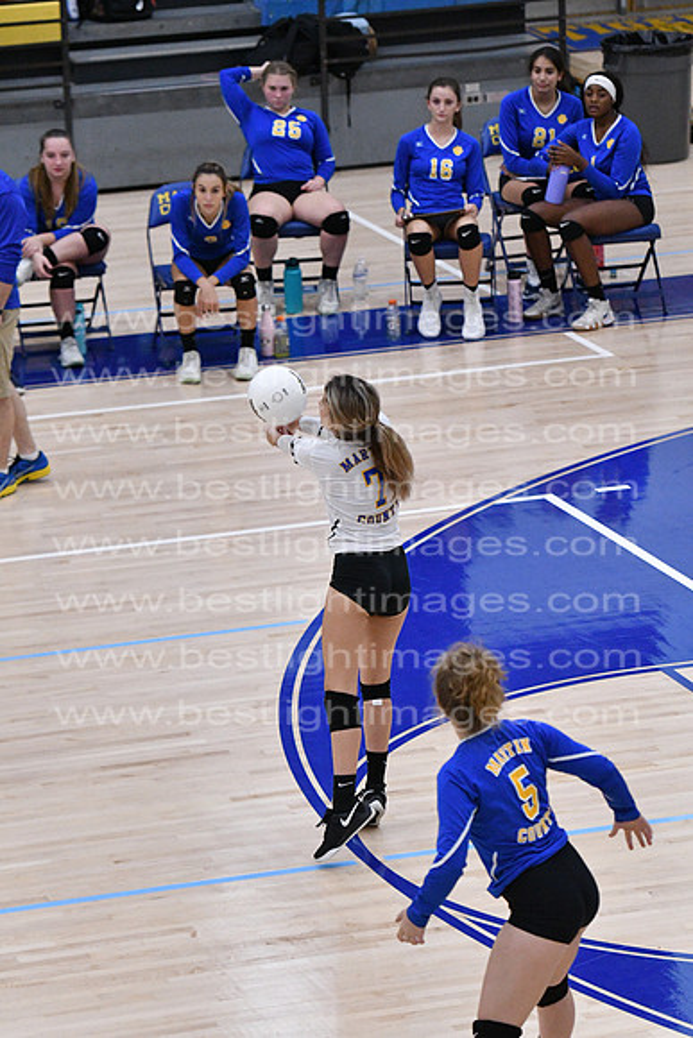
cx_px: 346
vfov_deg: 11.2
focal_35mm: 183
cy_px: 519
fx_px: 5281
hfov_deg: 7.5
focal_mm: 122
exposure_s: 1/1250
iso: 6400
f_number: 3.2
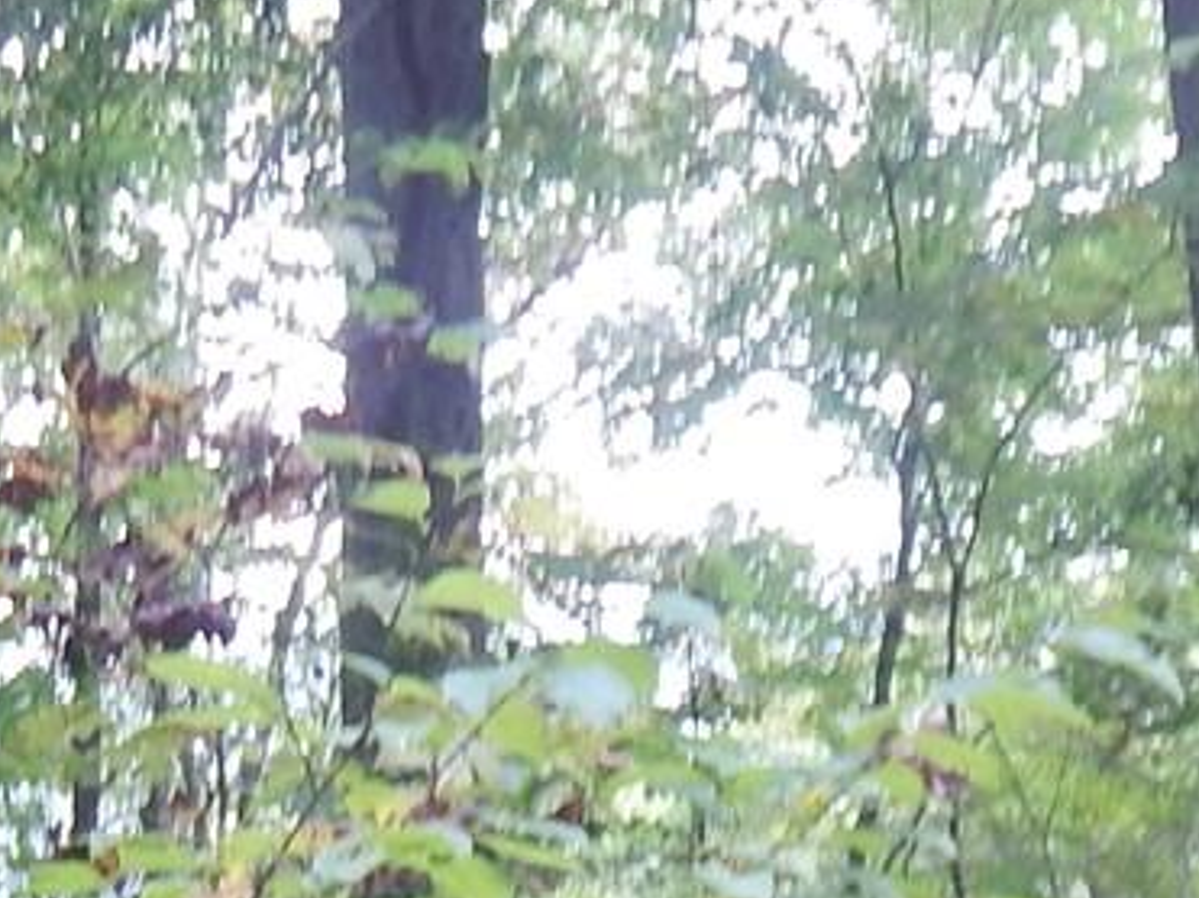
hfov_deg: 15.4
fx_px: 4397
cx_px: 271
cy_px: 1583
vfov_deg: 10.9
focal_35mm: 127
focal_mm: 4
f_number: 3
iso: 125
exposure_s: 1/40
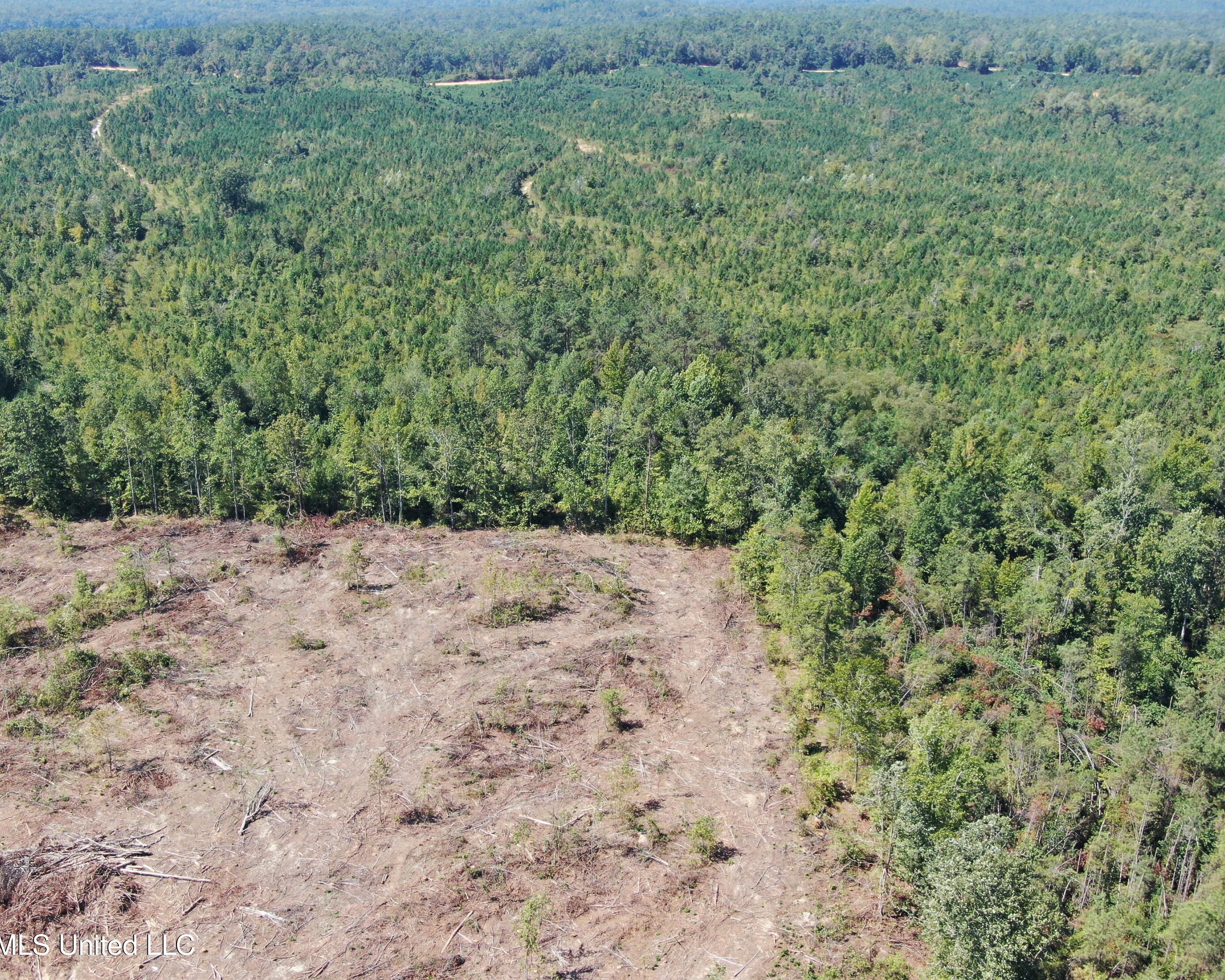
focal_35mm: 38
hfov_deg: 47.9
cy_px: 494
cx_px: 563
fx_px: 1378
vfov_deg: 39.2
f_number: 3.3
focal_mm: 6.21
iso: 100
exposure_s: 1/320
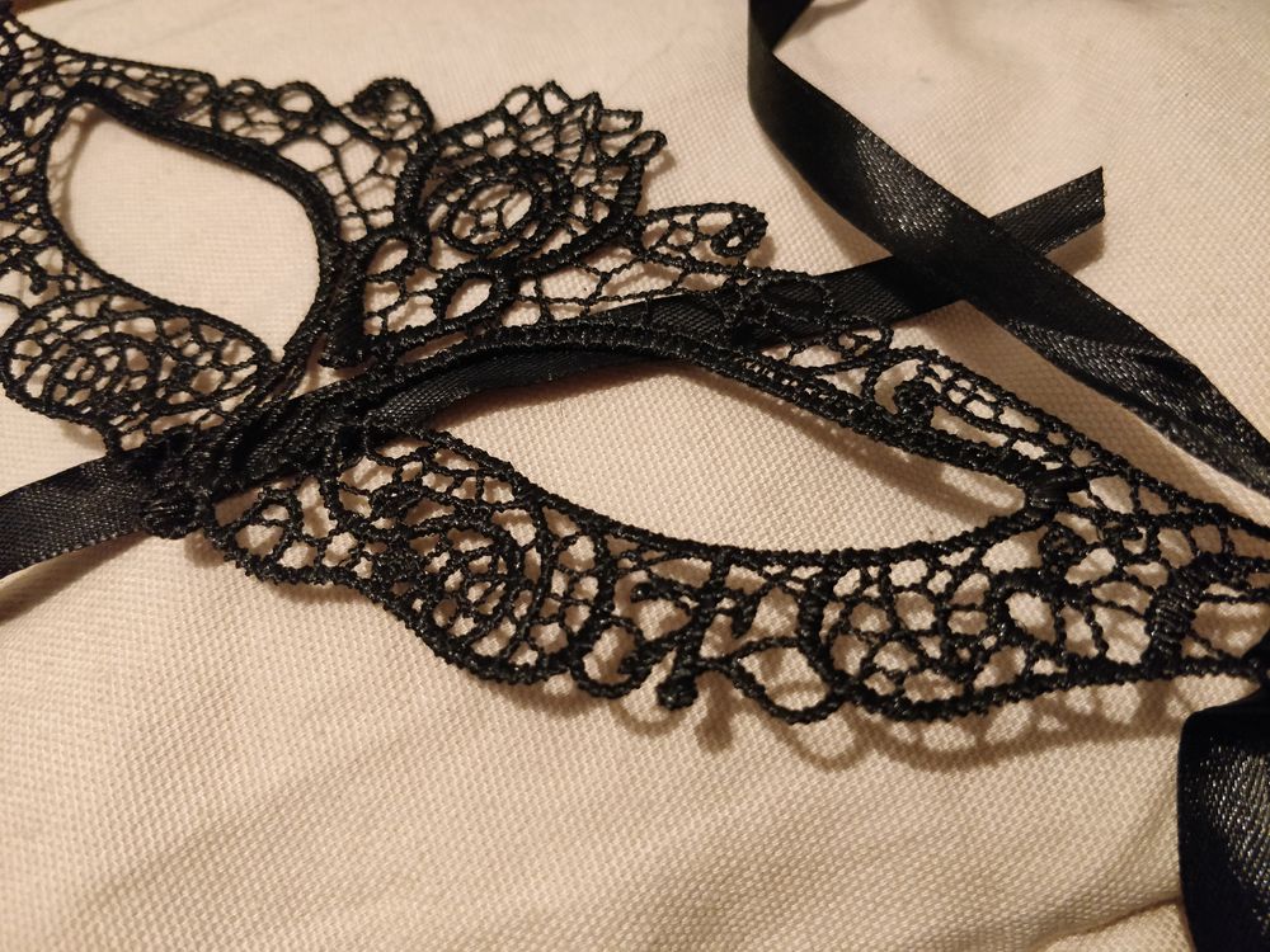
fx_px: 881
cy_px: 476
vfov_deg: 56.8
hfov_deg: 71.6
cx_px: 635
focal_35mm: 24
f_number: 1.7
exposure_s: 1/33
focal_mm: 4.1
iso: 2000
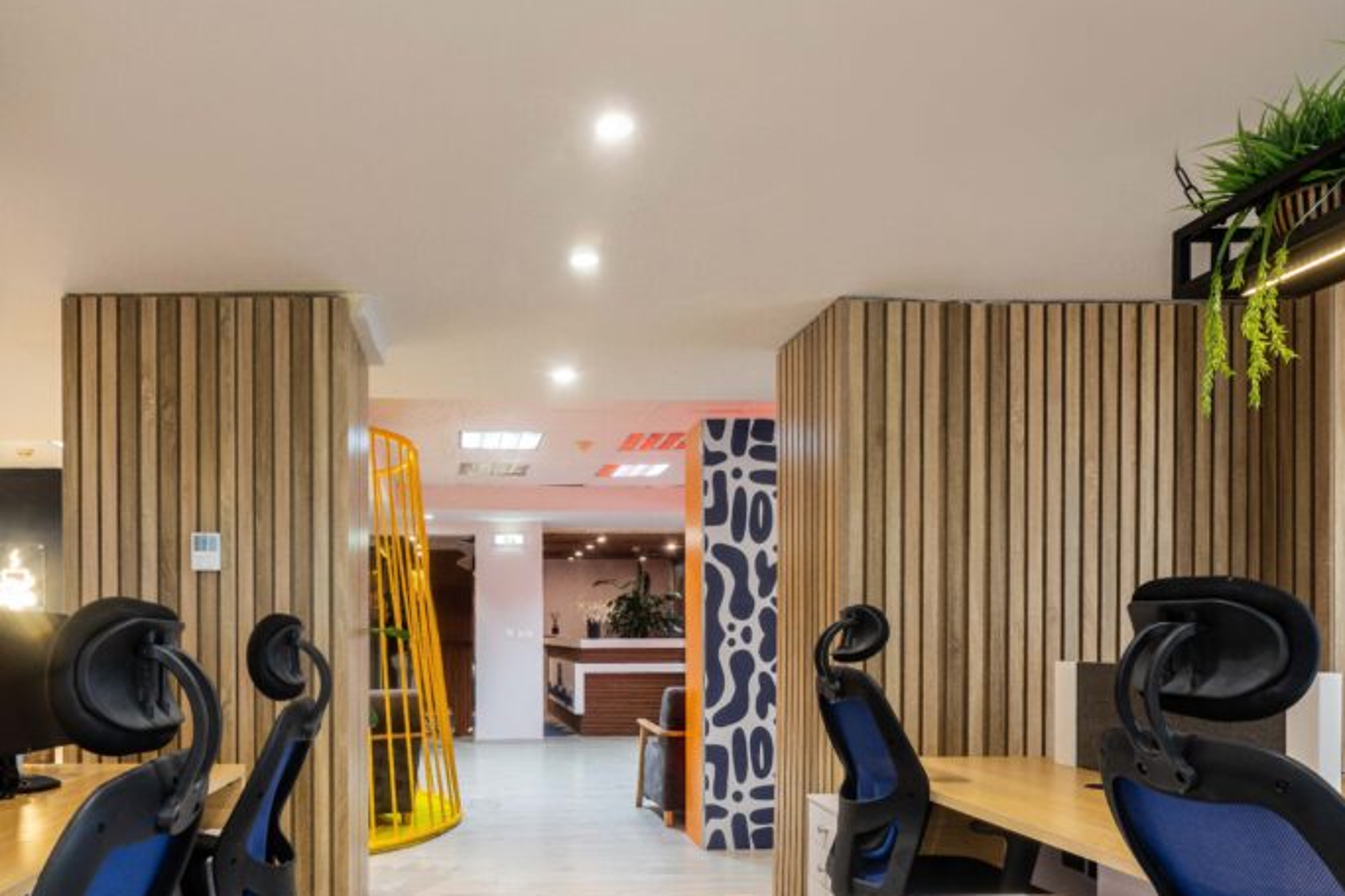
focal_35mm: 24
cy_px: 633
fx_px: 913
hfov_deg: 71.5
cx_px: 504
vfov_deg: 50.8
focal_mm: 16.3
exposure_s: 1/4
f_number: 9
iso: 800
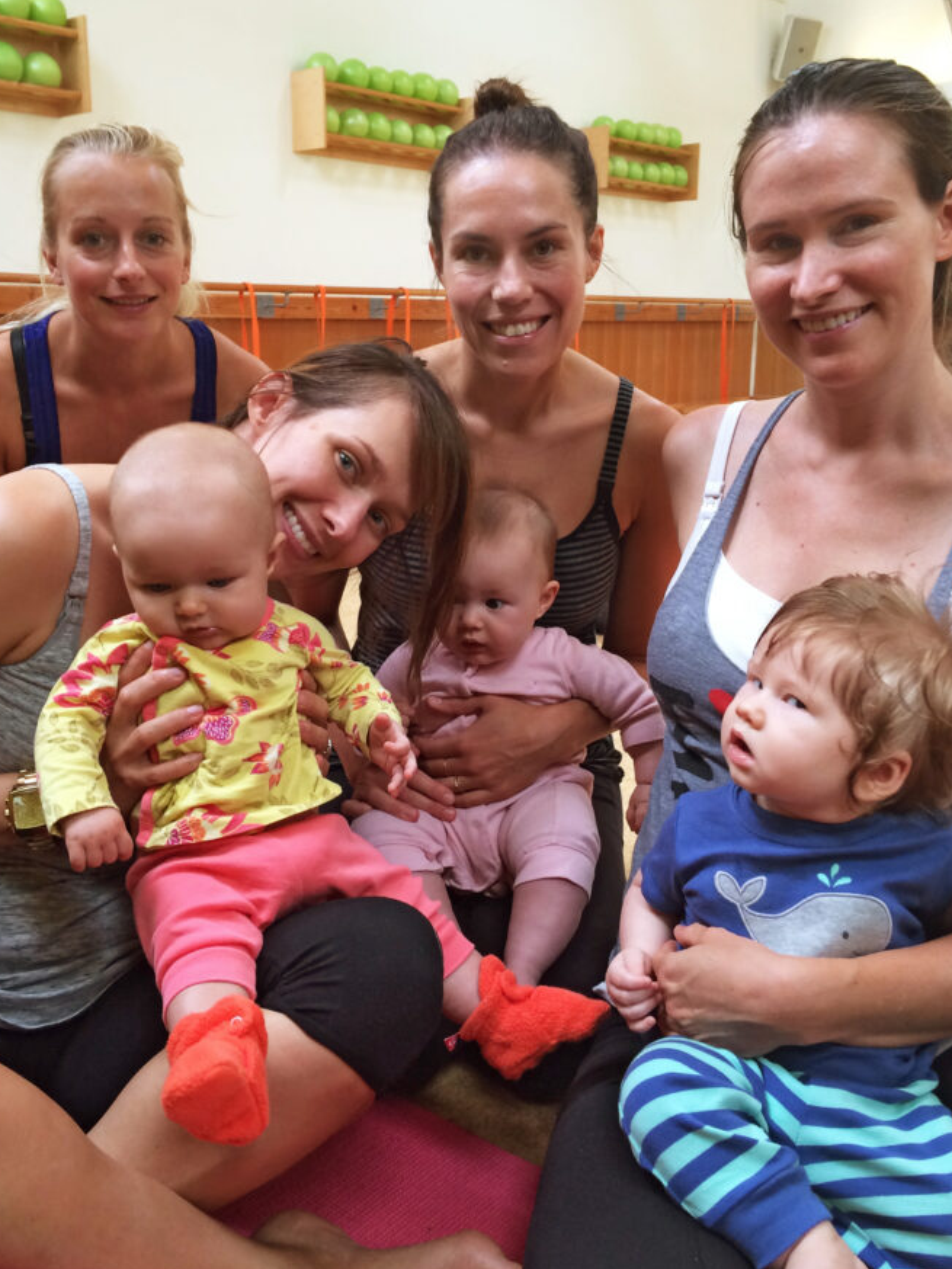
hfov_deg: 41.8
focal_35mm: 34
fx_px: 1246
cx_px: 443
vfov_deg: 53.9
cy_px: 589
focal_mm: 4.15
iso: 32
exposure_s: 1/30
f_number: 2.2
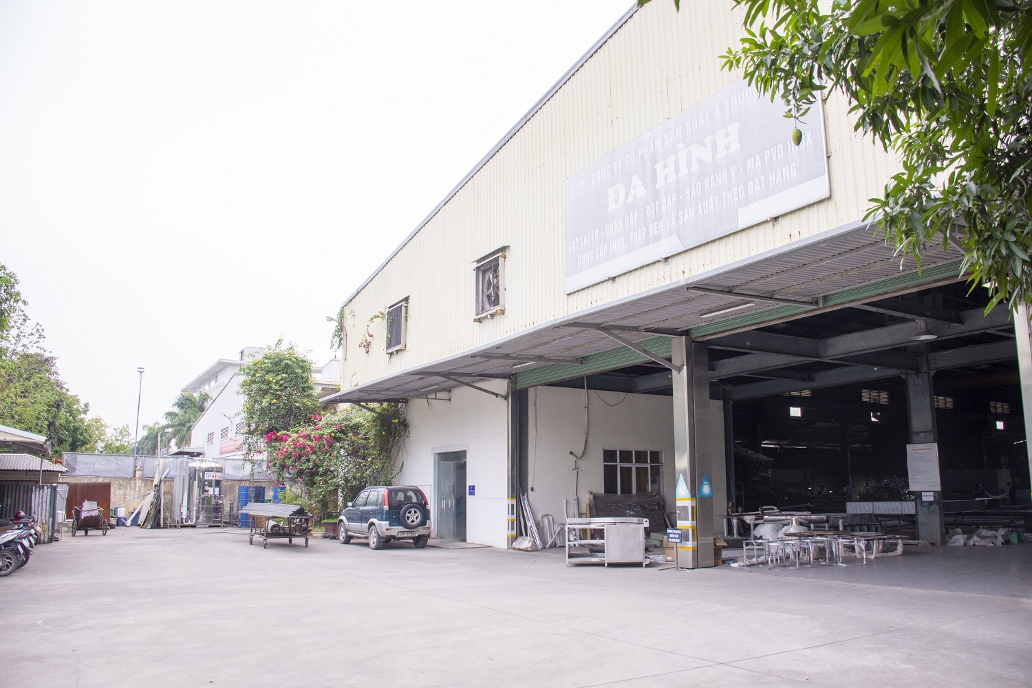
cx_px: 516
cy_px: 344
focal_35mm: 27
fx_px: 774
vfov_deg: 47.9
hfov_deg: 67.4
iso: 320
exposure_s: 1/200
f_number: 5
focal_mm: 18
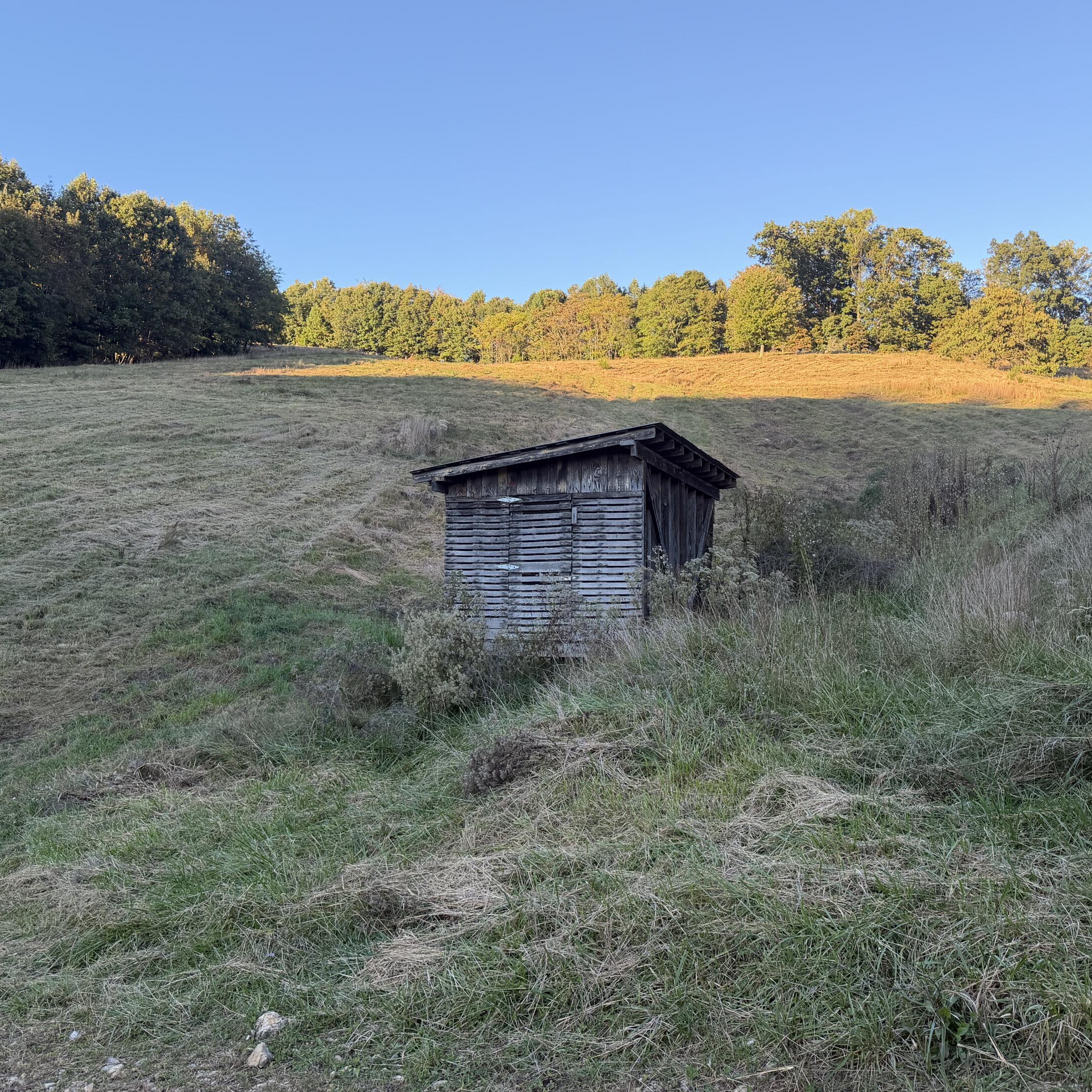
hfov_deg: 55.6
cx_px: 568
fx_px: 1035
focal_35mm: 29
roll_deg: -2.2
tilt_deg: +5.7
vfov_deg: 55.6
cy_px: 546
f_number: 1.78
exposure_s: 1/750
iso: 100
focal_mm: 6.76
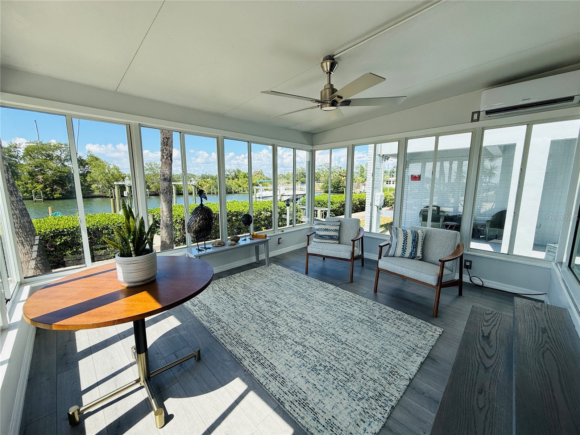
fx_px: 235
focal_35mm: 14
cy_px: 218
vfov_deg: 85.7
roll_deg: +0.6
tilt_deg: -6.0
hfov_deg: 102.1
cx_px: 290
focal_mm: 2.22
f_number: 2.2
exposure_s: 1/1087
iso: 50
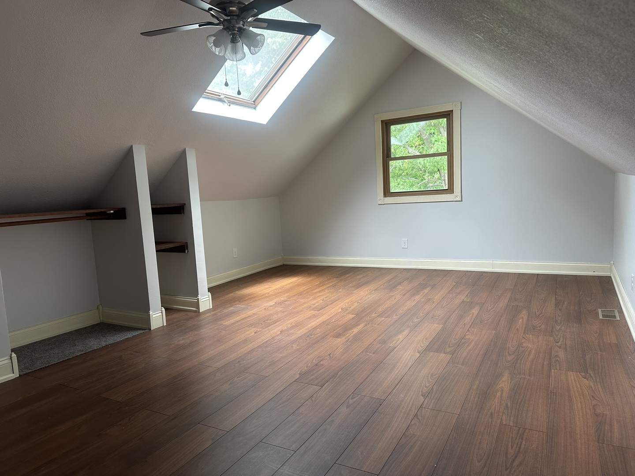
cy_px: 238
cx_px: 318
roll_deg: +2.9
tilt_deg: -6.0
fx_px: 440
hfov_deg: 71.6
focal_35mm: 24
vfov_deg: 56.8
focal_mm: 6.86
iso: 125
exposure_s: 1/121
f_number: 1.78
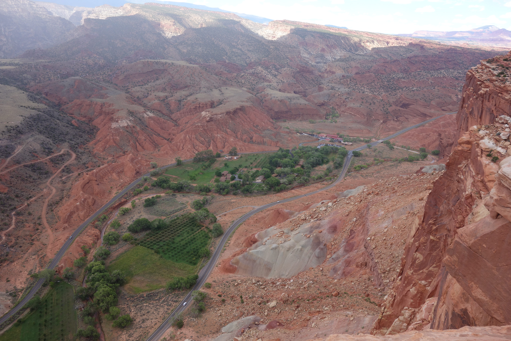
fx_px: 397
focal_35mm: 28
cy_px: 170
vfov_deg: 46.4
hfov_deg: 65.5
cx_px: 256
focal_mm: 10.4
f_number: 5.6
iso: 125
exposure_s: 1/160
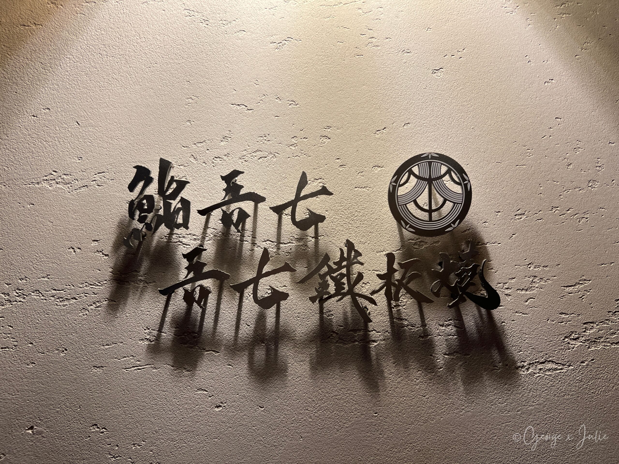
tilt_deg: -2.1
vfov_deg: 53.1
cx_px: 310
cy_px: 232
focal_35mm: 26
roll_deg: +1.3
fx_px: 465
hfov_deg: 67.3
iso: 80
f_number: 1.5
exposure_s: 1/60
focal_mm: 5.7
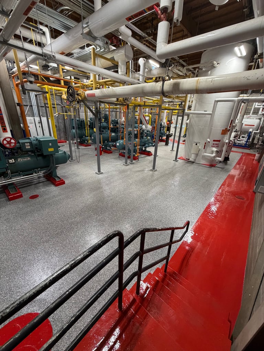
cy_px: 176
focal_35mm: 14
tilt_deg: -22.9
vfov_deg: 102.0
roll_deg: -2.3
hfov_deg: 85.7
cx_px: 132
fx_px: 142
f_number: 2.2
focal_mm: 2.22
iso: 320
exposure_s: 1/120
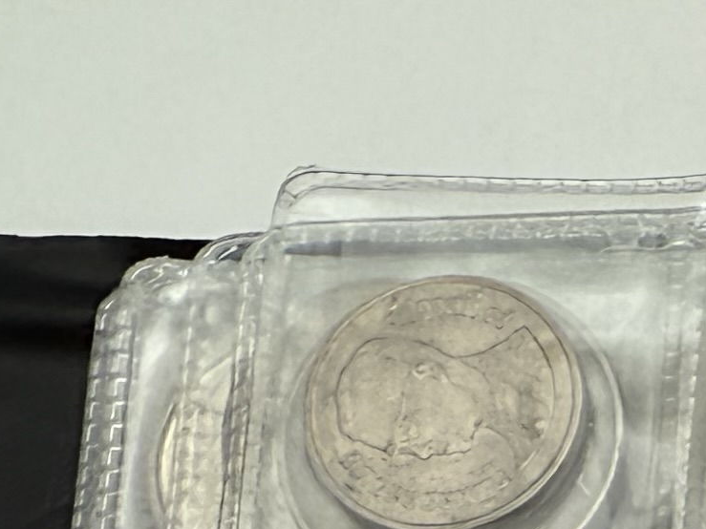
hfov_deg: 13.0
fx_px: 2671
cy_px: 1428
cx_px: 1426
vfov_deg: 9.5
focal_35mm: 131
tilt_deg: -80.7
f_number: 2.2
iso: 40
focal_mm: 2.22
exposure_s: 1/251
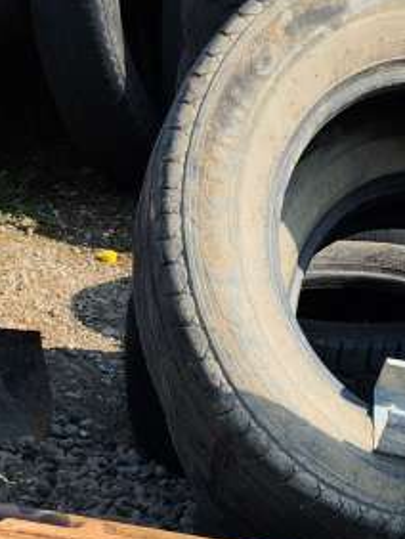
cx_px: 170
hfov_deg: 14.8
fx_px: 1558
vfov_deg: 16.0
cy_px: 1032
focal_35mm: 100
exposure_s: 1/1173
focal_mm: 5.4
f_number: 1.8
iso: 20
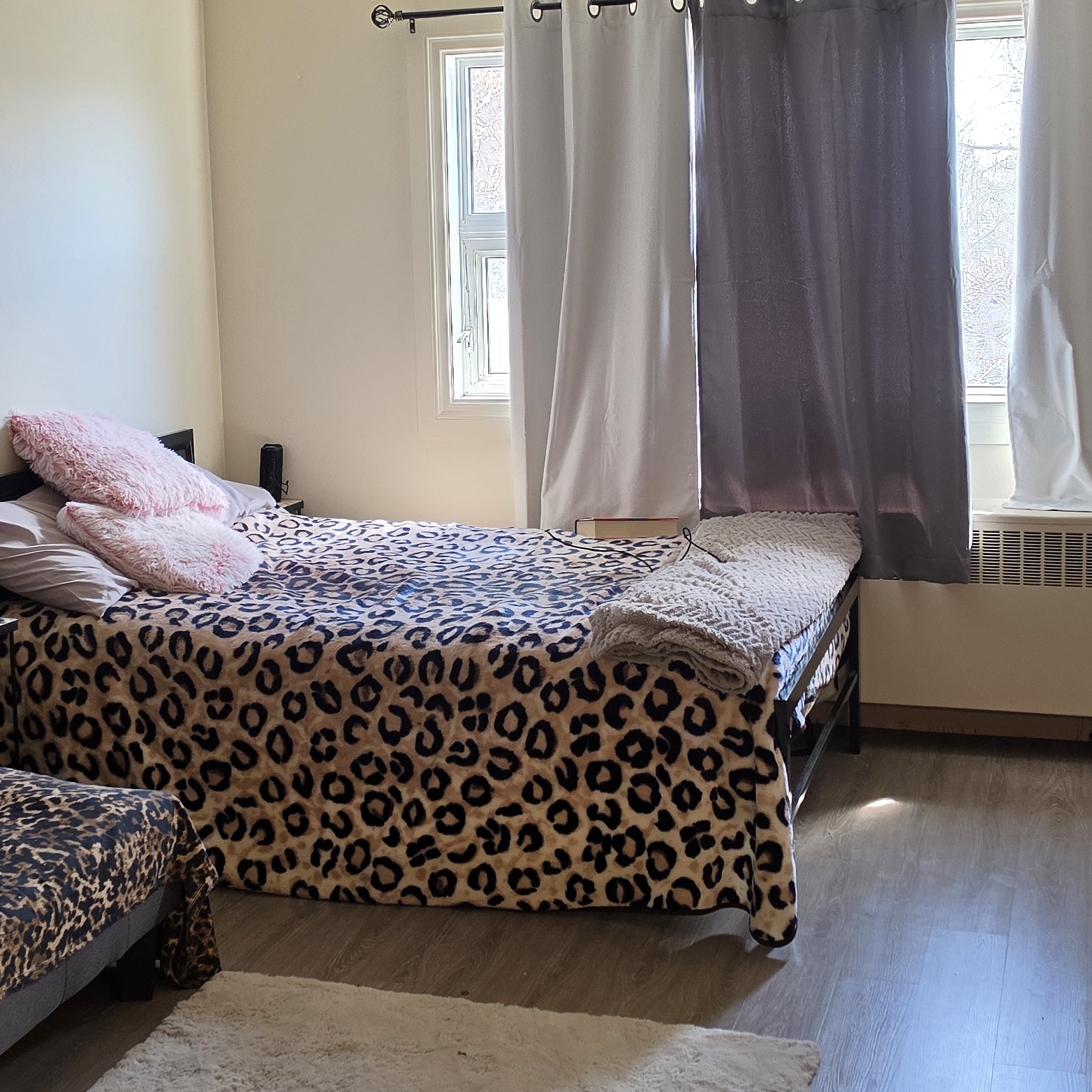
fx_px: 1856
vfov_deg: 32.7
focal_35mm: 52
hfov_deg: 32.7
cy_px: 438
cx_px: 467
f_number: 1.4
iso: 125
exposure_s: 1/120
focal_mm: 6.5
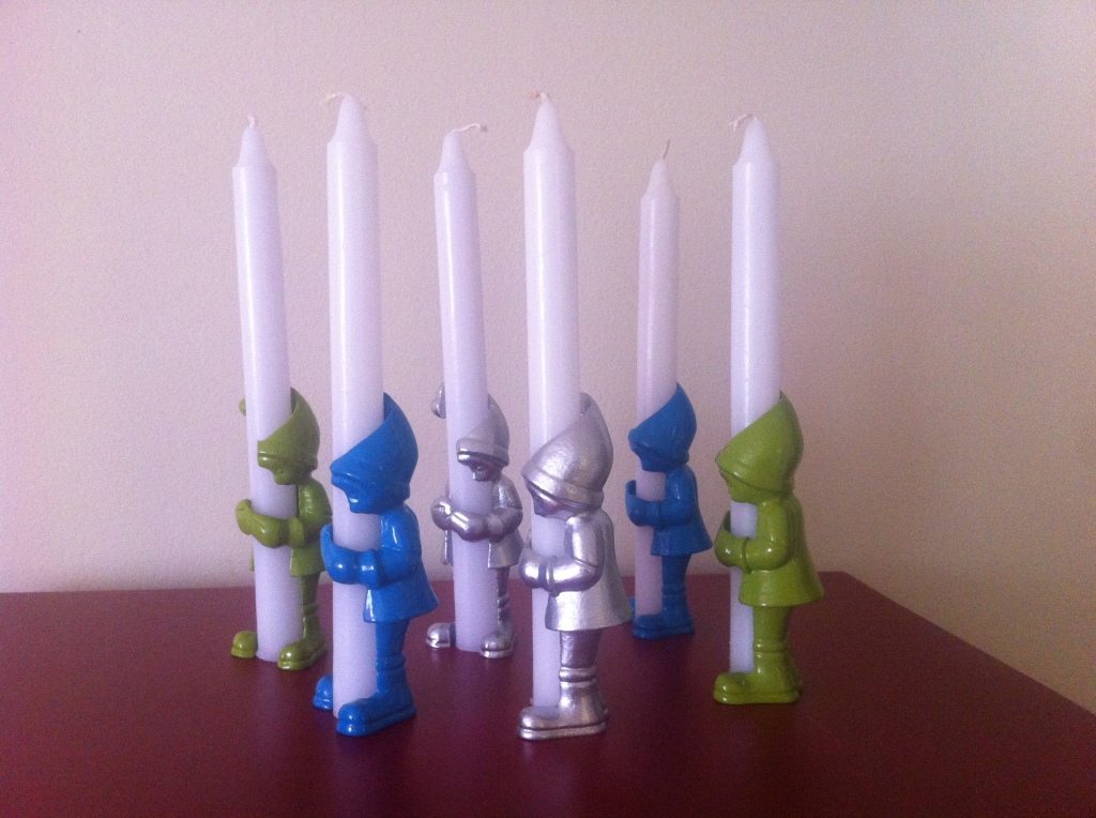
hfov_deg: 52.7
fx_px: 1106
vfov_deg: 40.6
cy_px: 409
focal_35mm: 35
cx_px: 548
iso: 250
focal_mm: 3.85
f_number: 2.8
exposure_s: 1/15
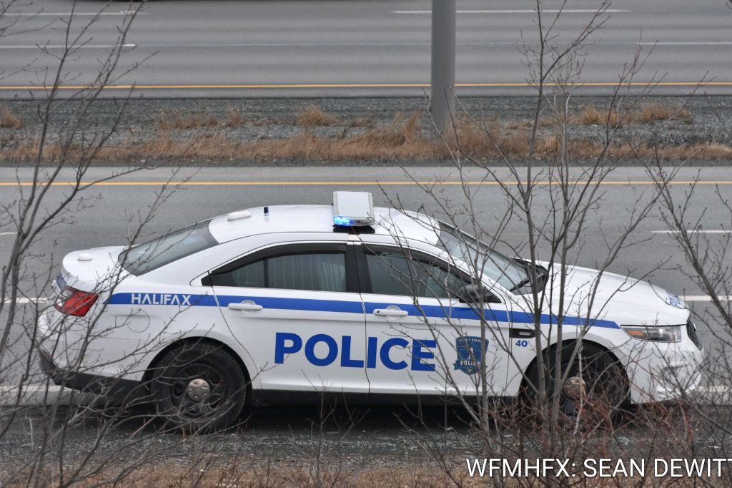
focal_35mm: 278
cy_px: 244
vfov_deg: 4.9
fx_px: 5640
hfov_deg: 7.4
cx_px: 366
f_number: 5.6
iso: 500
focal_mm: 185
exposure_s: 1/1250
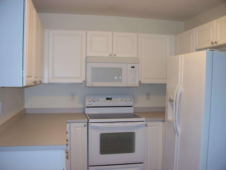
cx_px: 113
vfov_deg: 39.7
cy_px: 85
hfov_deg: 51.4
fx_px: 235
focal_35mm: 36
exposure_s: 1/40
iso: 200
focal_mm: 7.54
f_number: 2.8
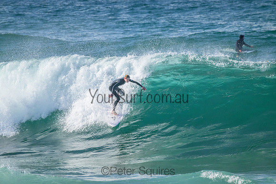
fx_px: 6134
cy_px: 92
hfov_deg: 2.6
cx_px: 138
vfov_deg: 1.7
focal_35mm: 800
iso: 2800
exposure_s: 1/1600
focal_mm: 800
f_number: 11
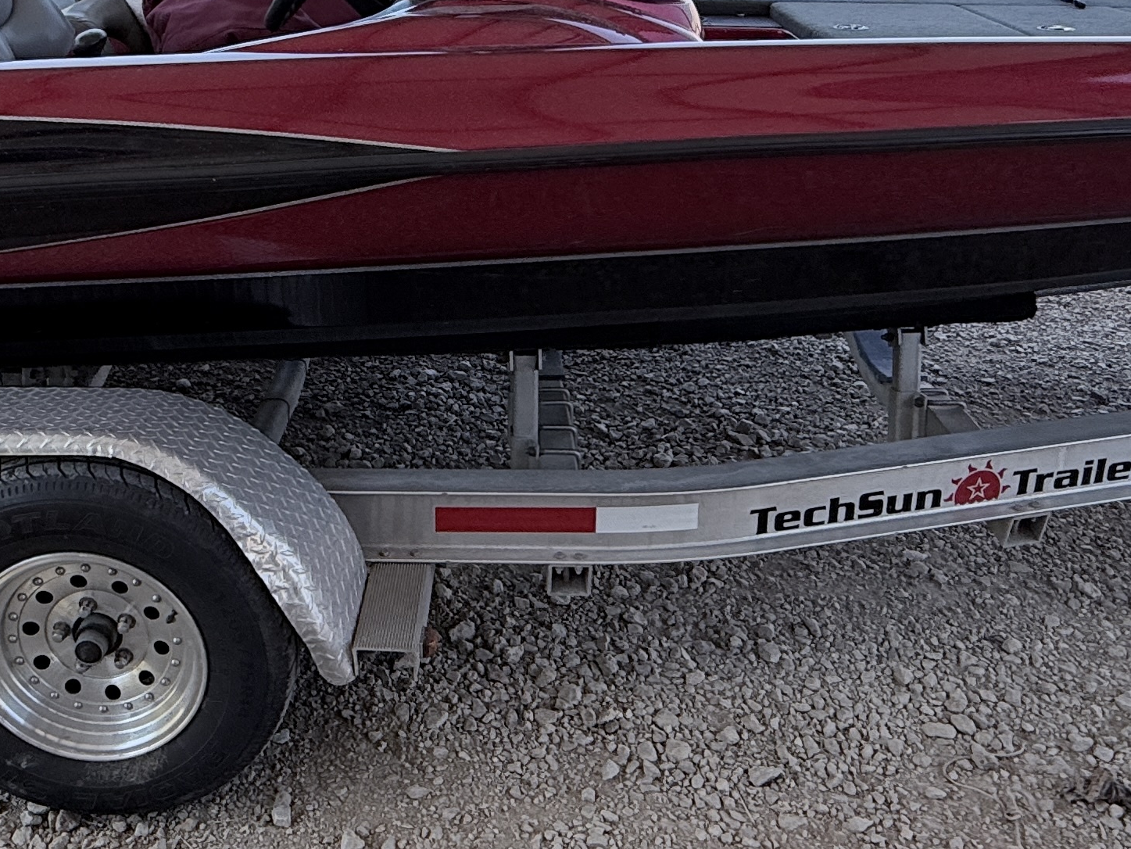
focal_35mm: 39
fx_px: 1275
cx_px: 410
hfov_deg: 47.3
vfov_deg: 36.5
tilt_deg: -18.7
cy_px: 283
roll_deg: +1.1
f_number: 2.2
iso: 40
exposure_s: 1/502
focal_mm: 2.22
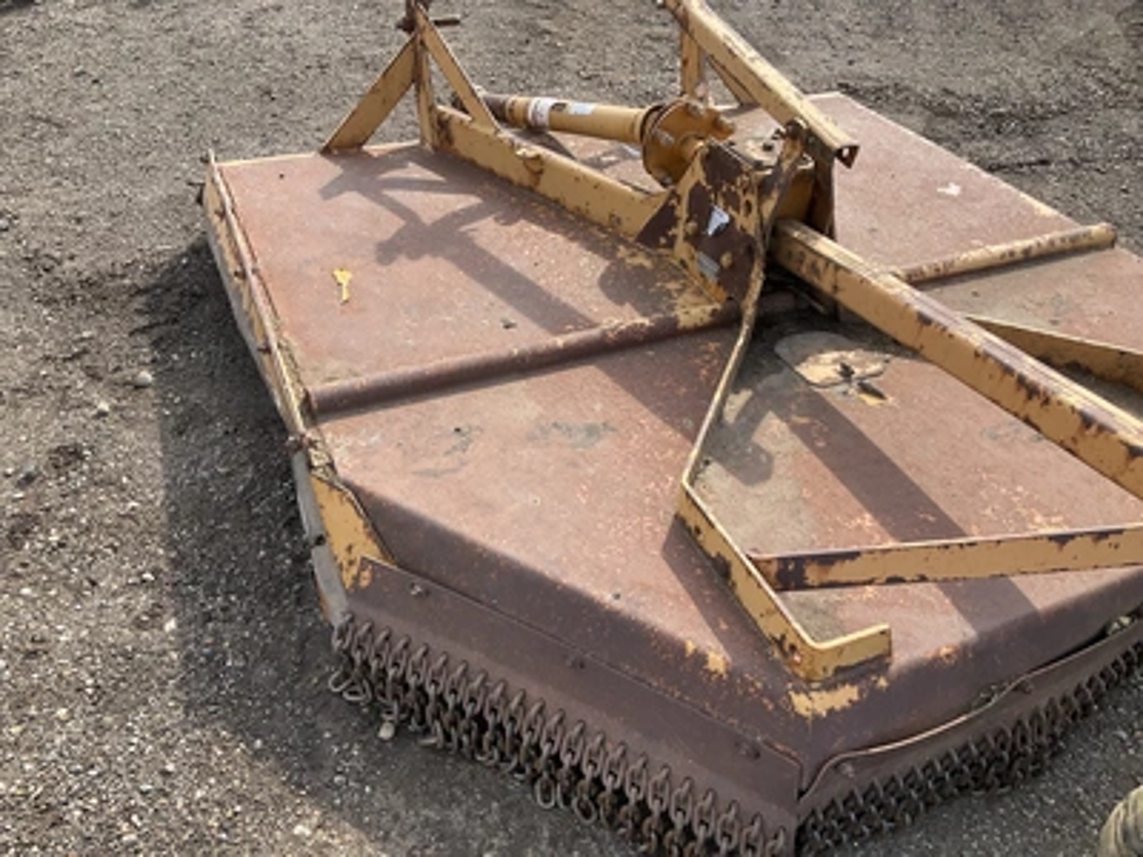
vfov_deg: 48.2
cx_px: 572
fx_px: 958
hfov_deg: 61.7
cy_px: 428
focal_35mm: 29
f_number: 1.8
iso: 25
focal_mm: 3
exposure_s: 1/545
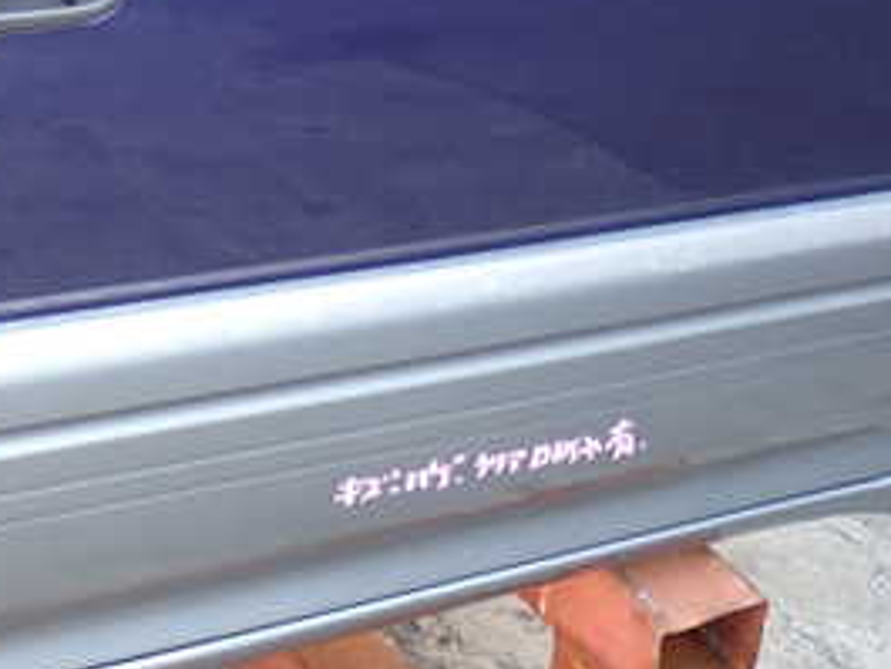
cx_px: 370
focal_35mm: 86
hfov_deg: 22.7
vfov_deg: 17.1
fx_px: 2215
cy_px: 145
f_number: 2.7
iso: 200
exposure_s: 1/80
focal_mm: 6.83
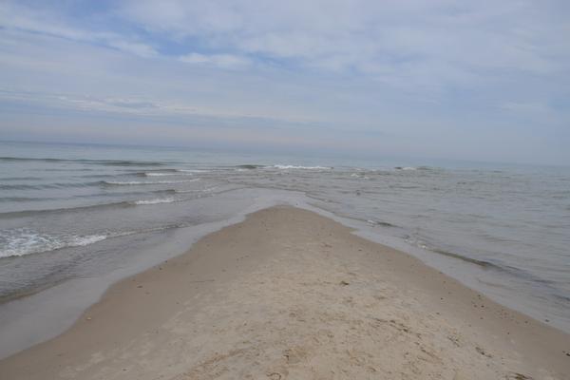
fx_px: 427
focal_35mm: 27
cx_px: 285
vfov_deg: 47.9
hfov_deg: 67.4
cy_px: 190
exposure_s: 1/200
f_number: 14
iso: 200
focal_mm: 18
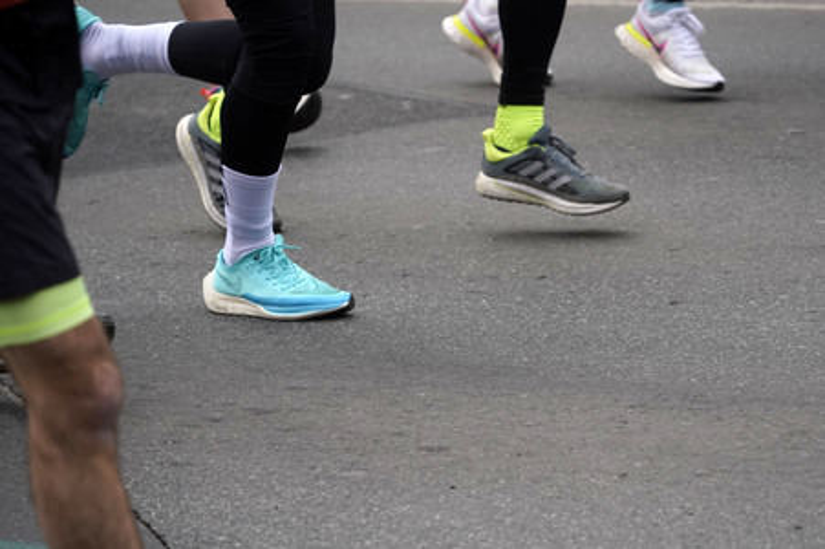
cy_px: 274
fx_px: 4740
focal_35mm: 207
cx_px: 412
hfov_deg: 9.9
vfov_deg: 6.6
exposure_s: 1/1250
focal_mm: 207
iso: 1250
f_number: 6.3
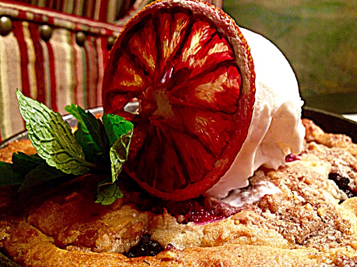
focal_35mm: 33
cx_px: 178
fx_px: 340
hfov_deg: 55.4
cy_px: 134
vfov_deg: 42.9
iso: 160
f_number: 2.4
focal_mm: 4.12
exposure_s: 1/20
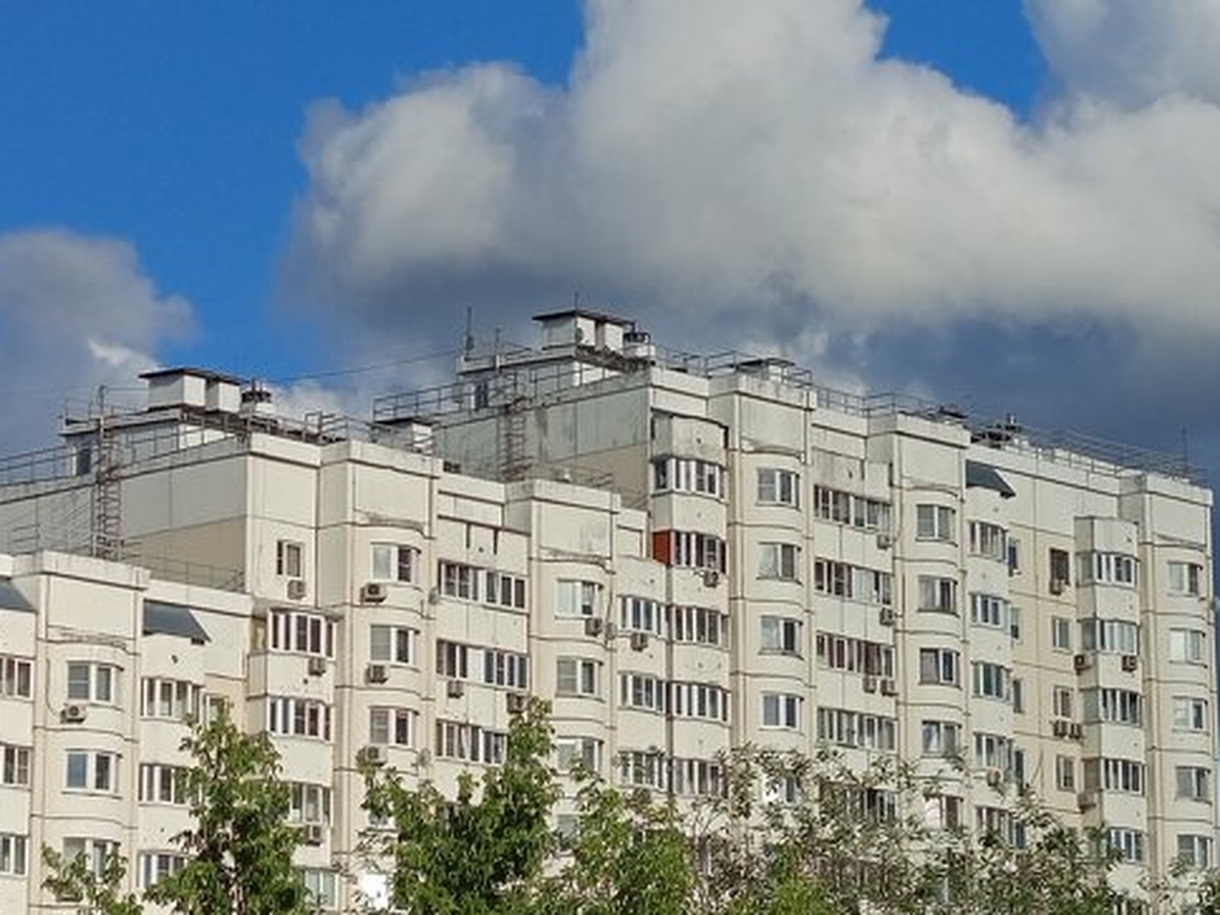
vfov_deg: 26.5
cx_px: 991
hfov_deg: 34.9
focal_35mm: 53
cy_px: 82
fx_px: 1868
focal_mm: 5.24
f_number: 1.7
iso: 53
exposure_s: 1/1736
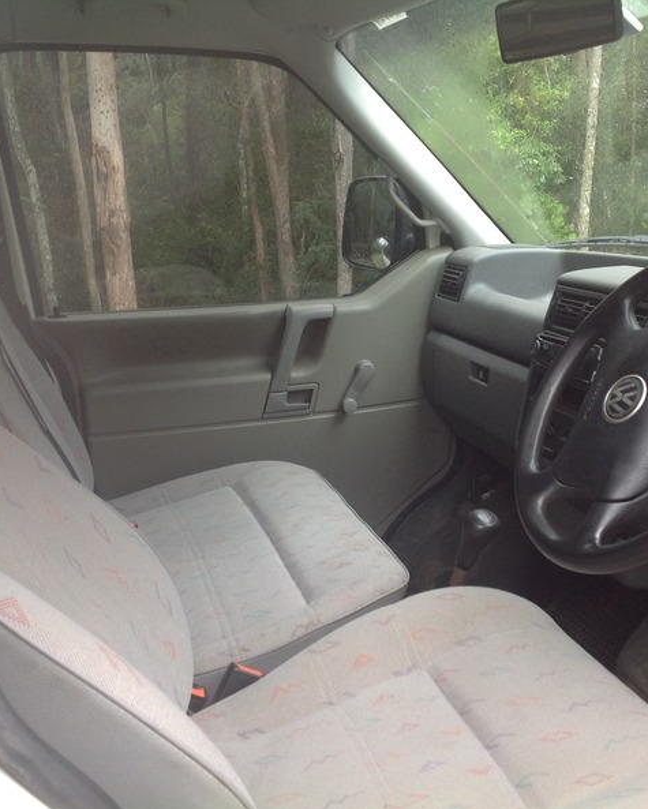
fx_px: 1102
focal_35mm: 46
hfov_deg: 32.6
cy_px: 407
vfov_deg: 40.3
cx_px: 411
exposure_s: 1/60
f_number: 2.4
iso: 80
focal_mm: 4.28
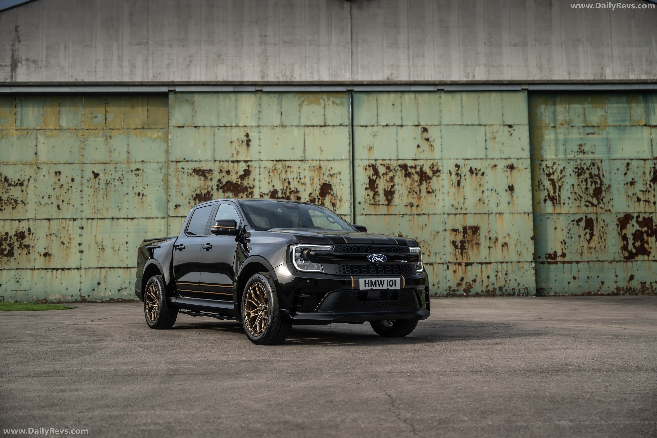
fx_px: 730
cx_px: 328
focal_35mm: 40
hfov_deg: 48.5
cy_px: 219
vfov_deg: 33.4
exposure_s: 1/250
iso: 40
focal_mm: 40
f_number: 2.8
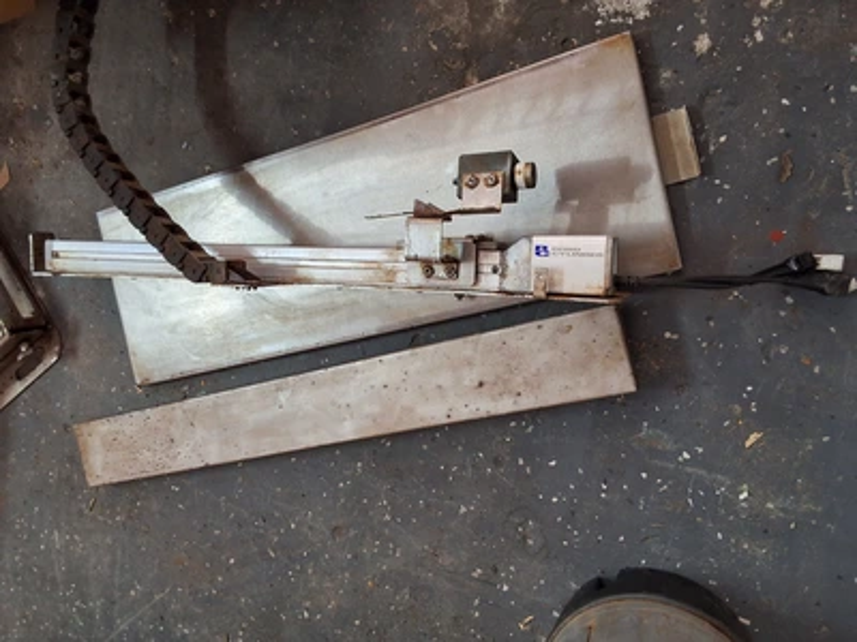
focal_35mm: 28
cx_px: 428
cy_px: 321
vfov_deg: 49.7
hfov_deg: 63.4
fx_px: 693
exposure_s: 1/30
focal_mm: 2.91
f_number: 1.9
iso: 200
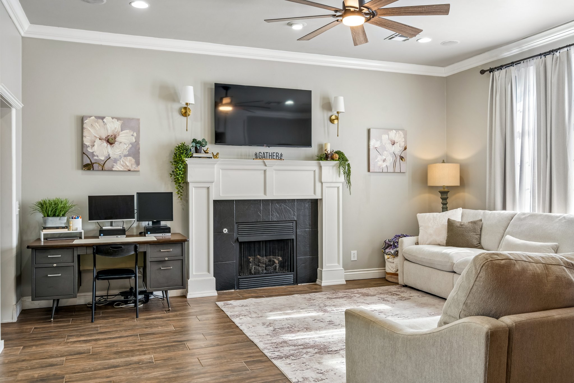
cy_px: 192
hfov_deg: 63.7
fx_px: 462
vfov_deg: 45.0
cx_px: 287
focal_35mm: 29
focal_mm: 29
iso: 200
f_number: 8
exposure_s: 1/13
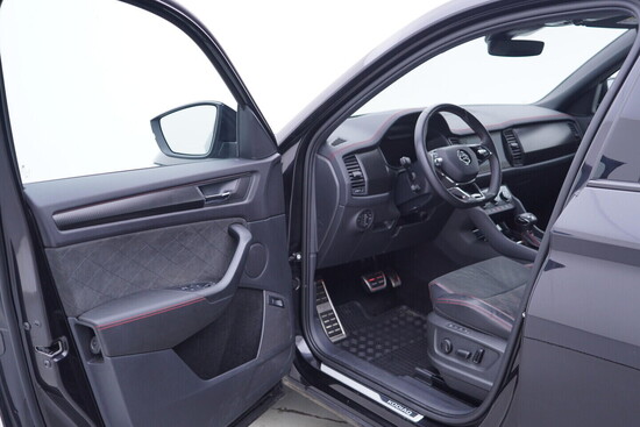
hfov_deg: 53.1
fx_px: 640
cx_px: 320
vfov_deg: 36.9
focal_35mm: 36
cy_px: 214
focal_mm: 24
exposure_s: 1/40
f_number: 2.8
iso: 160
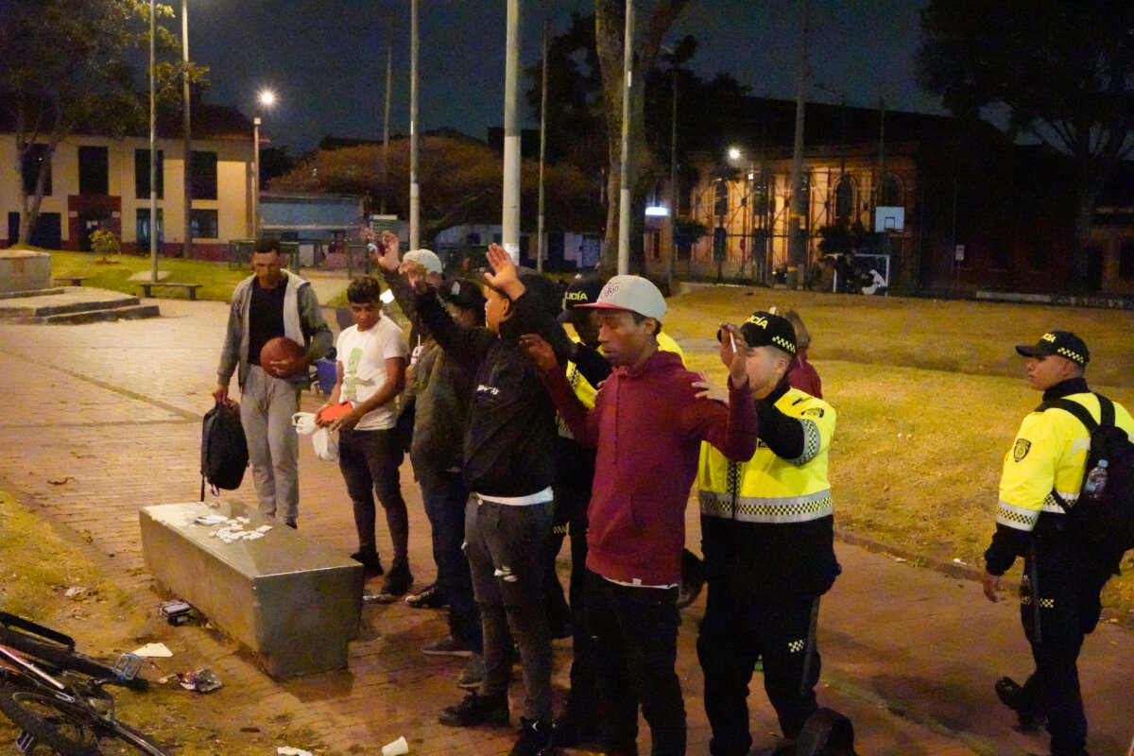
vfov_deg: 32.6
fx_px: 1291
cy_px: 378
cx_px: 567
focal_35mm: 41
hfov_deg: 47.4
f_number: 8
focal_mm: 41
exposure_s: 1/160
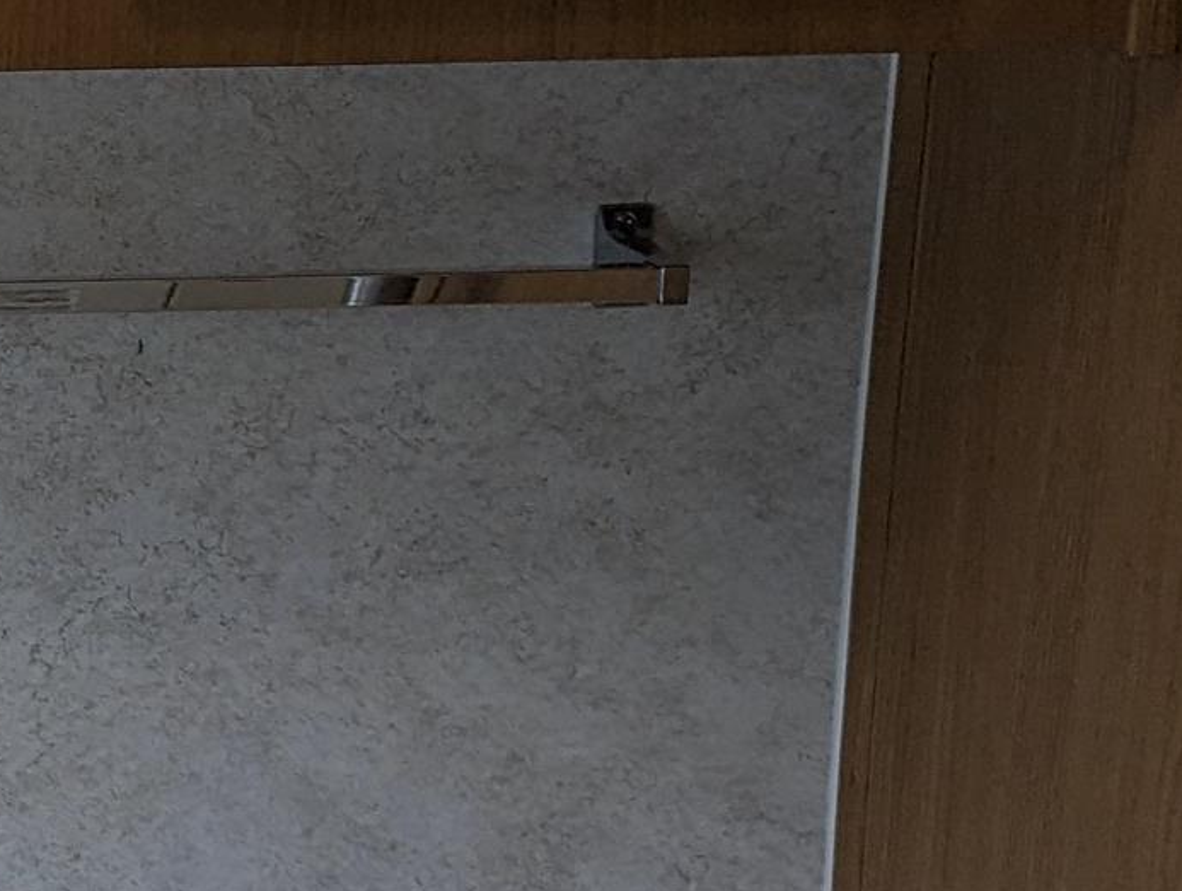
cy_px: 352
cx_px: -1237
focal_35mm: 106
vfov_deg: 14.0
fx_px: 3625
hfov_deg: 14.9
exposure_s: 1/120
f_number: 1.85
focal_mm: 6.81
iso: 69
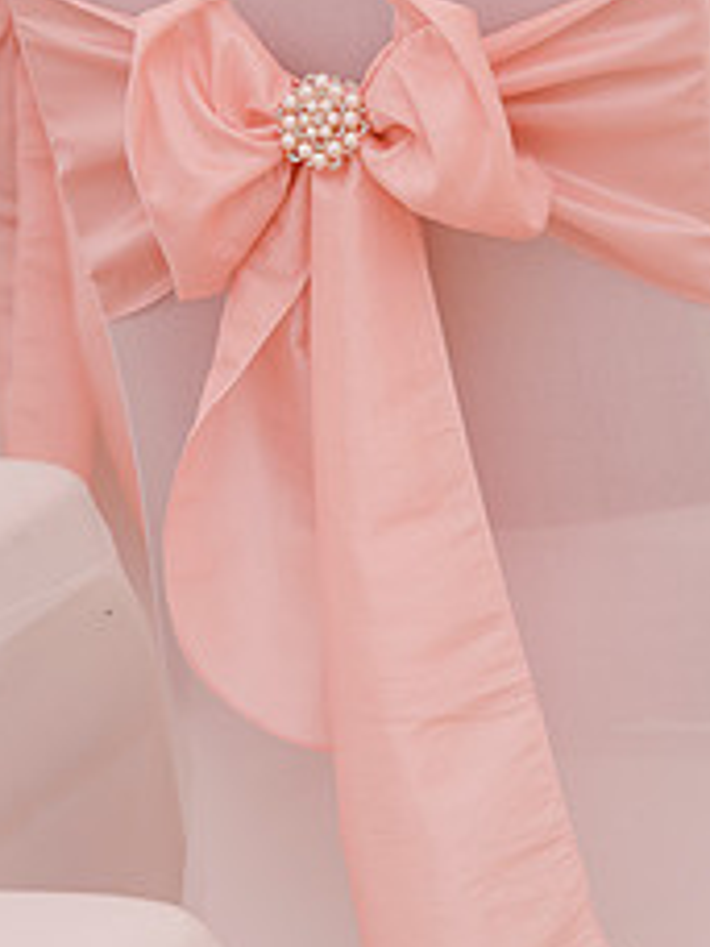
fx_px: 10365
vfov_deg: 5.2
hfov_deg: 3.9
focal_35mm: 379
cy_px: 243
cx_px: 21
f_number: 5.6
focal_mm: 155
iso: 320
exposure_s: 1/250
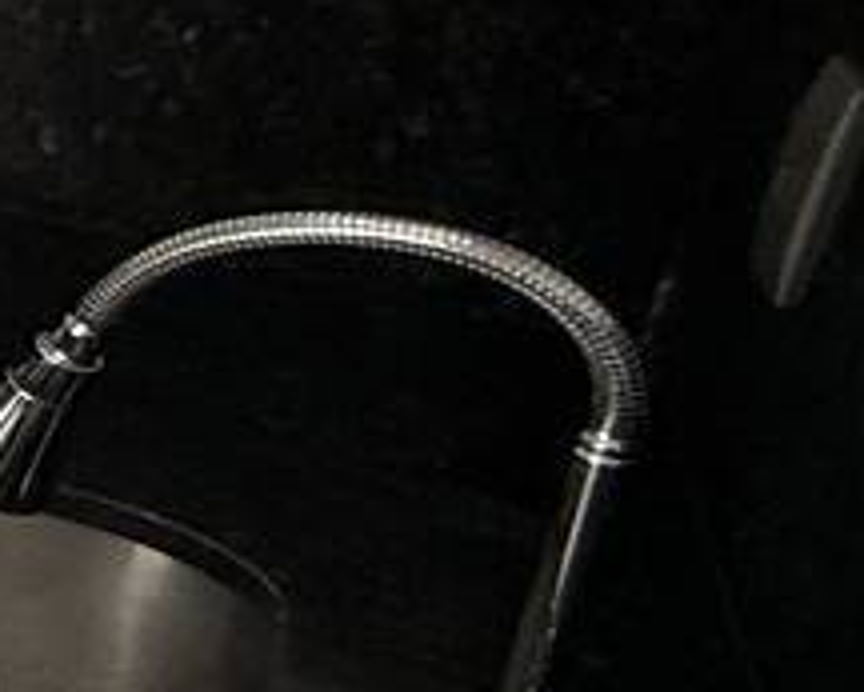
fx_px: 2328
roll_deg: -0.6
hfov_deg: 11.4
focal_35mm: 91
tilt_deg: -17.2
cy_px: 36
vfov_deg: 16.6
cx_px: -1748
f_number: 2.2
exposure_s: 1/99
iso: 80
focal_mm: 2.22
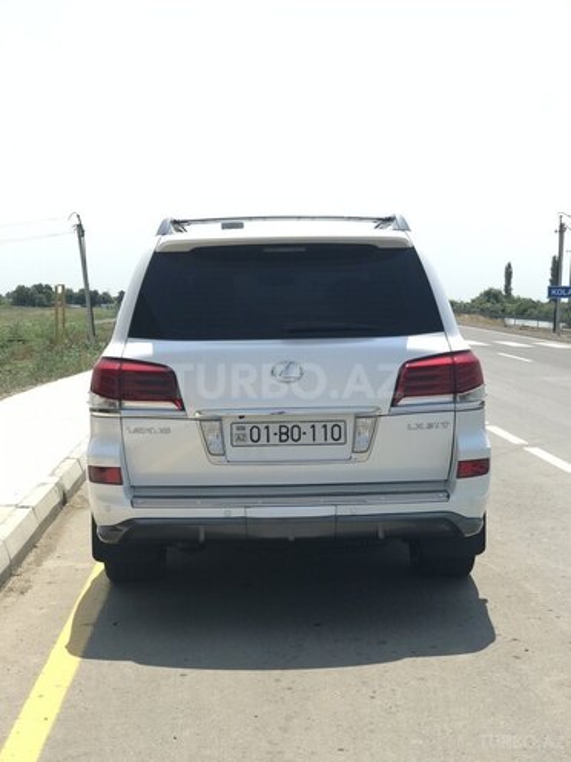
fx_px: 1254
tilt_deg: -3.3
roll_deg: -0.9
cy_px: 381
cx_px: 286
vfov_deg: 33.8
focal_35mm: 57
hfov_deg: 25.7
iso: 20
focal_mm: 6.6
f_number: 2.8
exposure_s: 1/567
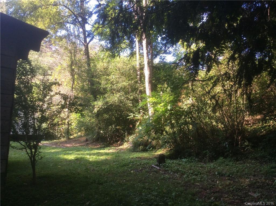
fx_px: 255
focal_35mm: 32
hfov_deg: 56.9
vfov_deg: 44.0
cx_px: 138
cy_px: 103
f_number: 2.4
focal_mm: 3.3
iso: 32
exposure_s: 1/120
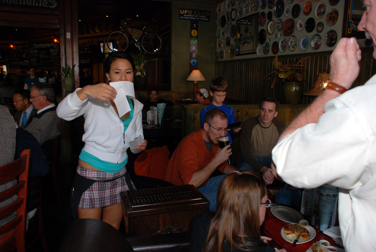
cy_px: 126
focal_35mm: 30
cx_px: 188
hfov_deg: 61.9
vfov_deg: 43.7
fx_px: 314
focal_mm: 20
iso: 200
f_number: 4
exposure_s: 1/60
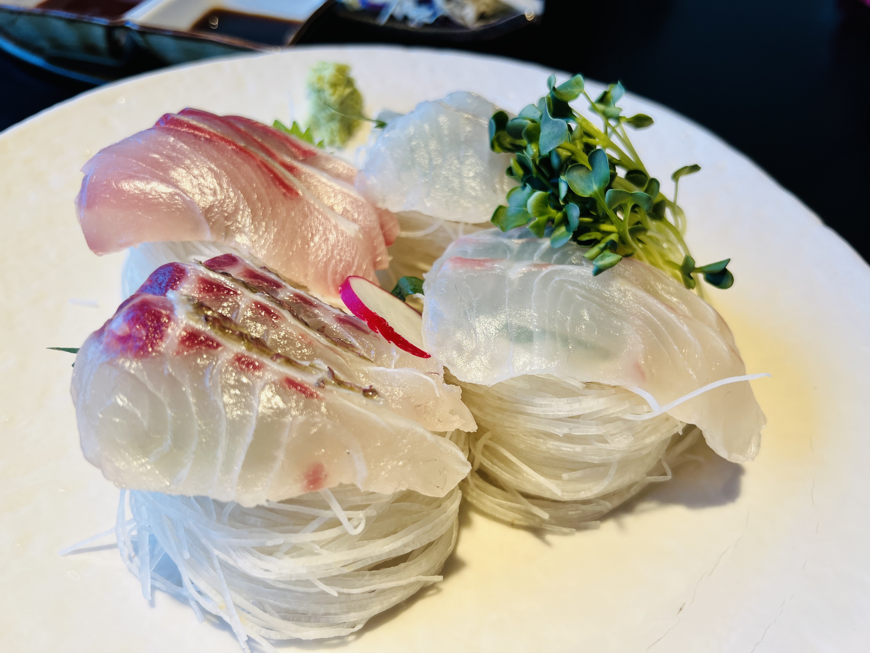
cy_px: 326
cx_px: 435
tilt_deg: -46.2
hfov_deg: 67.3
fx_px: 653
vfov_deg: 53.1
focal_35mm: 26
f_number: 1.5
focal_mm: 5.7
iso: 40
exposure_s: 1/242
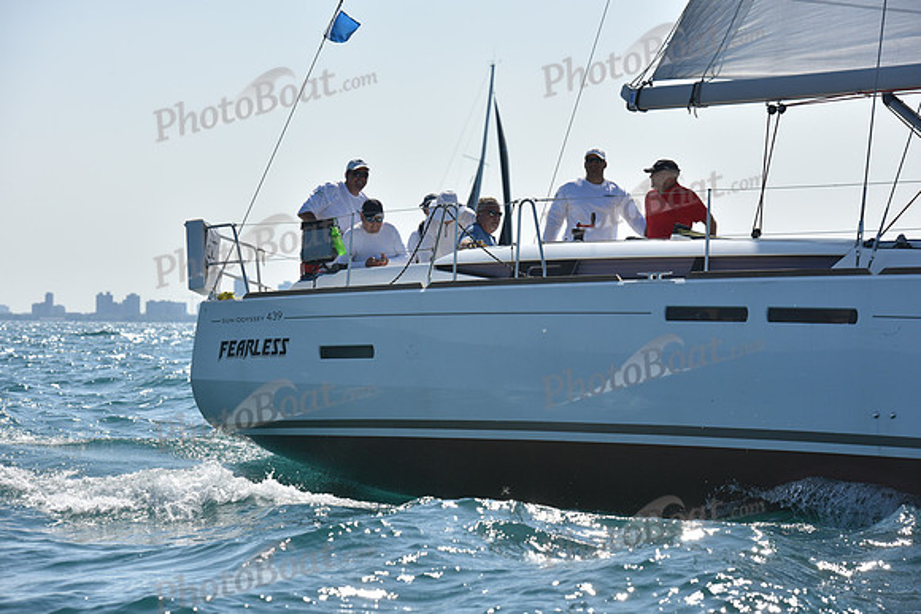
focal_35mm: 125
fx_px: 3199
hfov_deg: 16.4
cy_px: 307
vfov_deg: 11.0
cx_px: 460
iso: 250
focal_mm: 125
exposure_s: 1/1600
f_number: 7.1
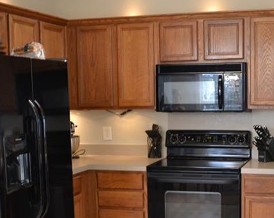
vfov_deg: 24.0
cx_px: 162
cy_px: 154
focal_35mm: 63
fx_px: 511
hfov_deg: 30.0
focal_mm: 18
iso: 400
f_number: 3.5
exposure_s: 1/25
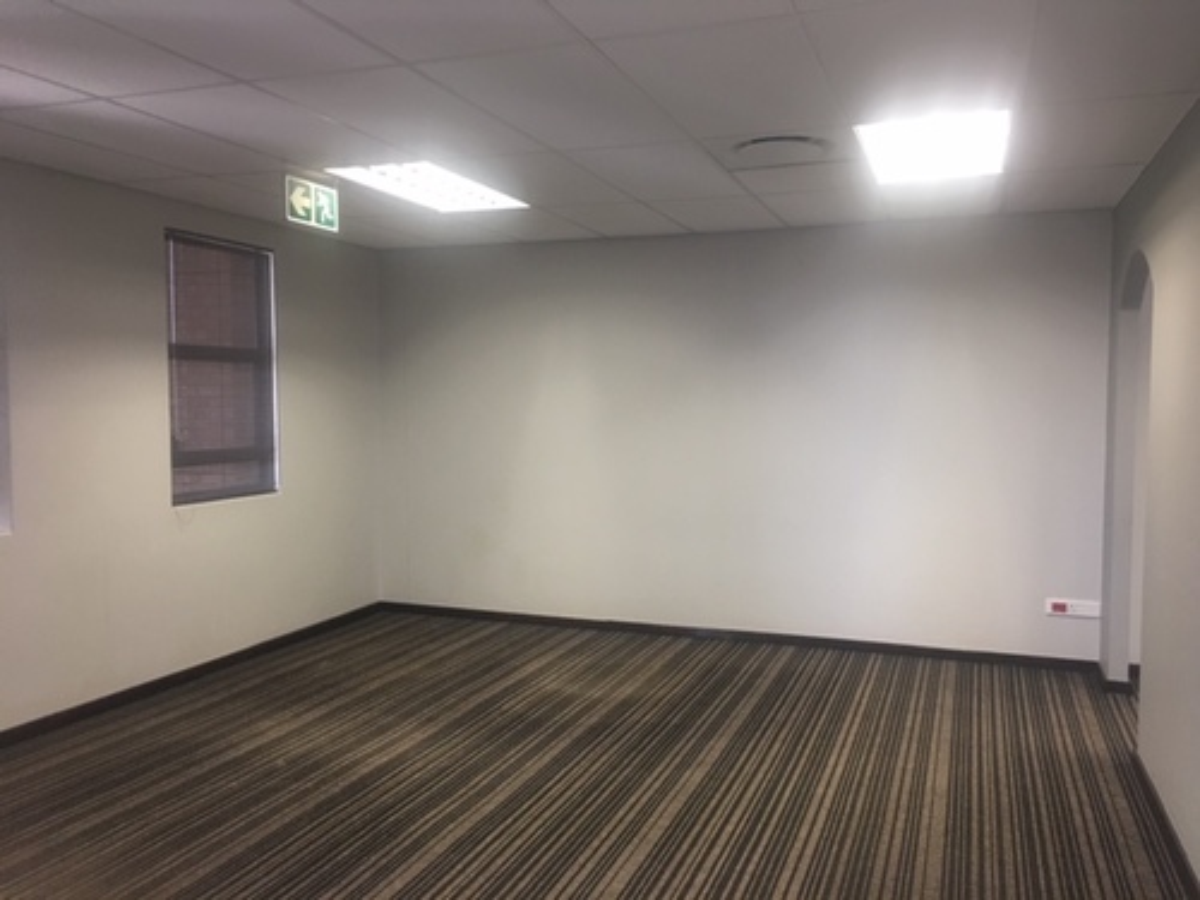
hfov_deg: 61.7
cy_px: 450
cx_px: 600
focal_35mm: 29
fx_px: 1005
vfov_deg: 48.2
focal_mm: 4.15
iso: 64
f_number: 2.2
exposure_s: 1/33
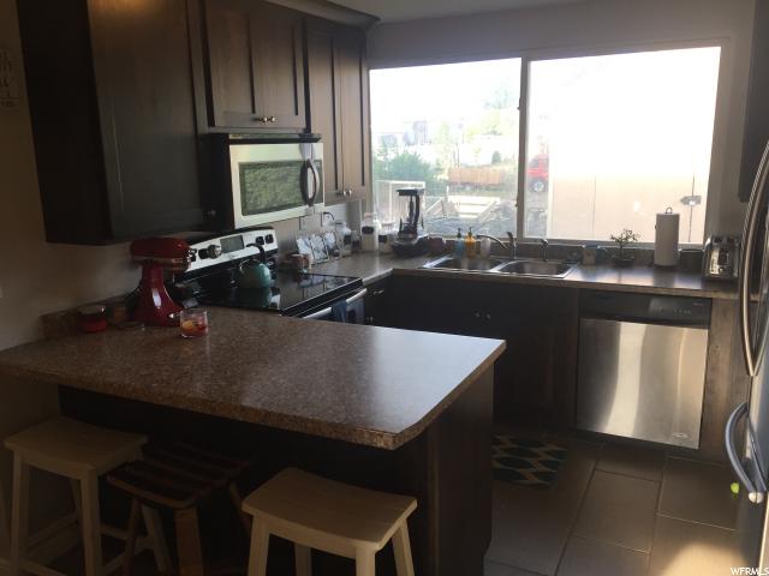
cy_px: 288
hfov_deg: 61.7
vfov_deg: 48.2
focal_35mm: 29
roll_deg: +0.0
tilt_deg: -13.9
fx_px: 644
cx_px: 384
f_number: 2.2
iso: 40
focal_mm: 4.15
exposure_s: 1/120
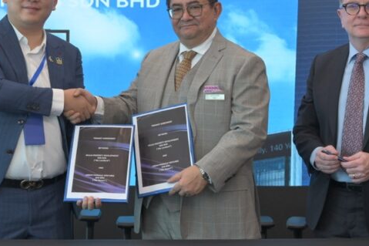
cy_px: 53
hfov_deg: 19.0
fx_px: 1096
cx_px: 113
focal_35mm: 107
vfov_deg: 12.7
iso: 640
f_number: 4.5
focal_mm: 50
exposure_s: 1/200
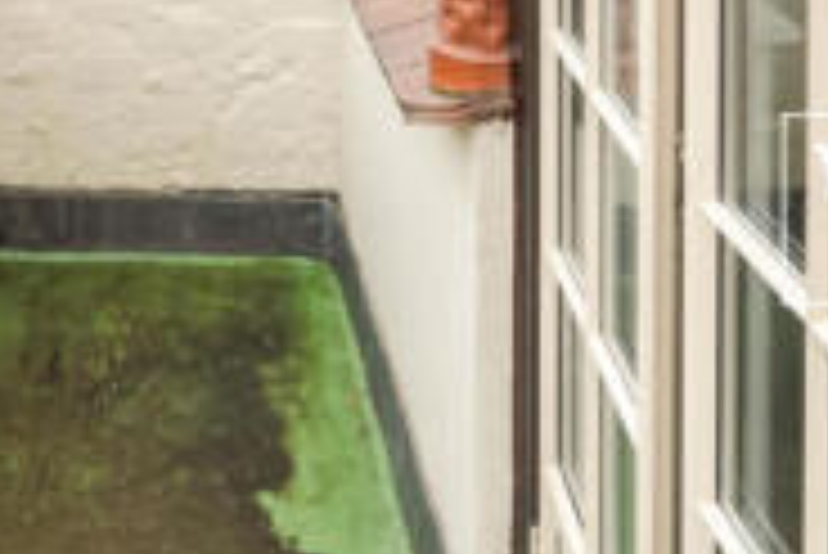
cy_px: -399
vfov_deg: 19.1
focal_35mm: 57
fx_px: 1312
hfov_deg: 33.3
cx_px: 90
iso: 400
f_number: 8
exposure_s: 1/1250
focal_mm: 16
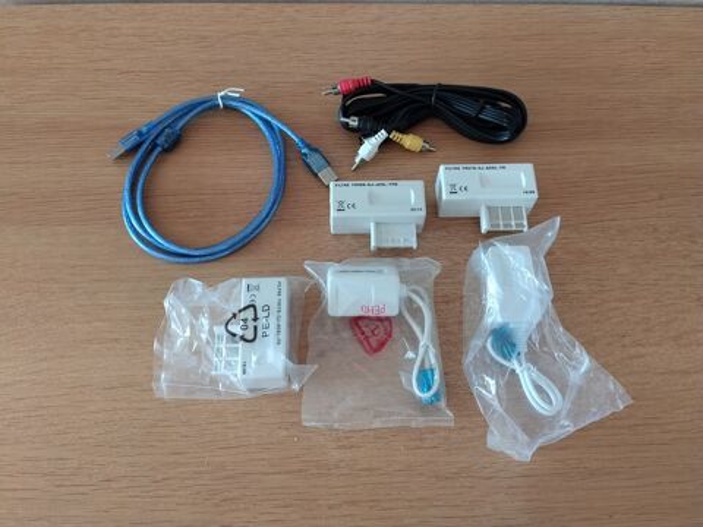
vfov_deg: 48.2
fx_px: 589
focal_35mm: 29
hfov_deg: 61.7
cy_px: 264
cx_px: 352
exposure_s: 1/33.3
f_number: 1.8
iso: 160
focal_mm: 4.22
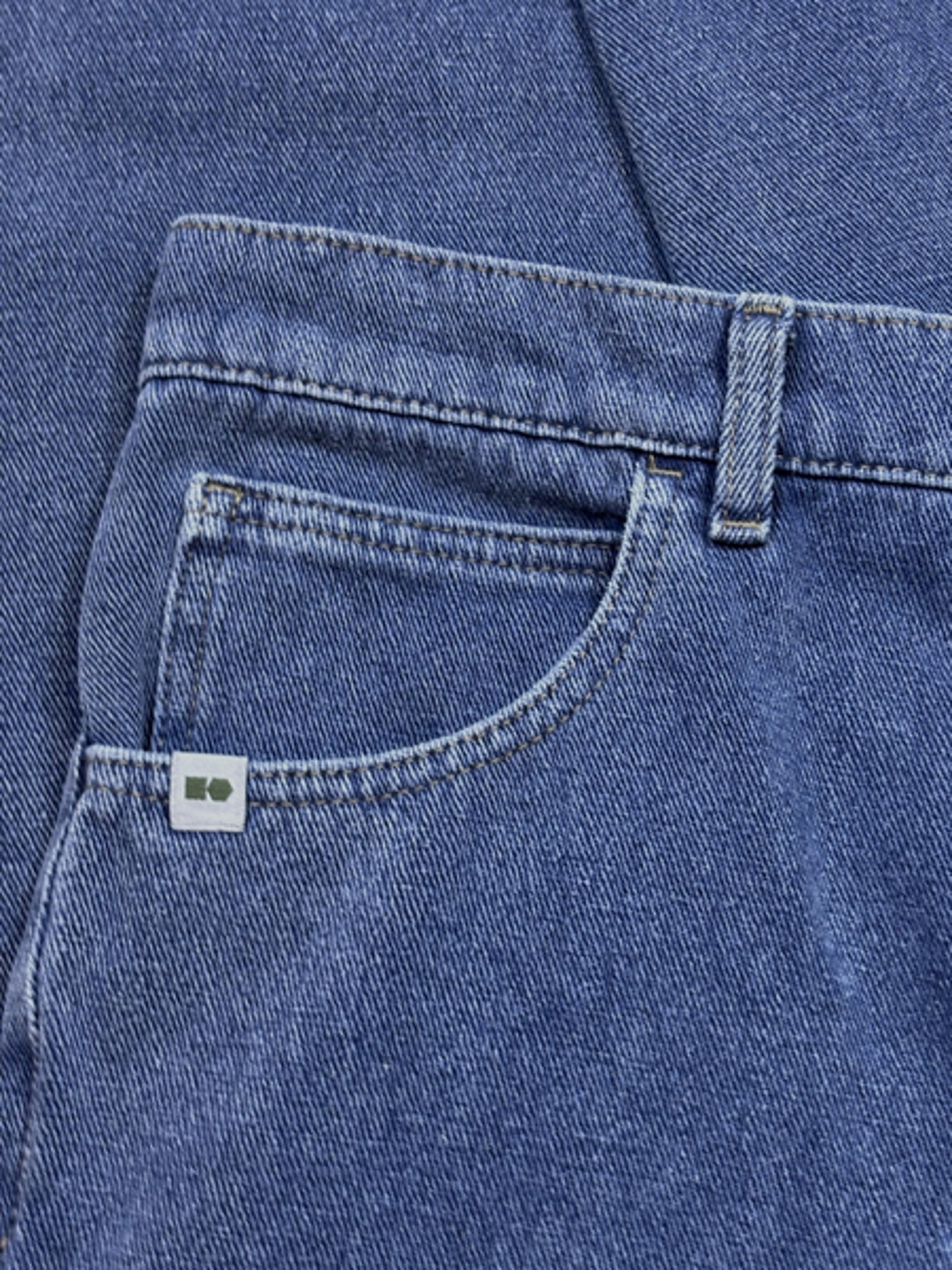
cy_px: 635
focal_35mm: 52
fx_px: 1907
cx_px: 476
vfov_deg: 36.8
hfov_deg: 28.0
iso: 125
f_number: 1.6
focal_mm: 5.96
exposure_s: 1/50
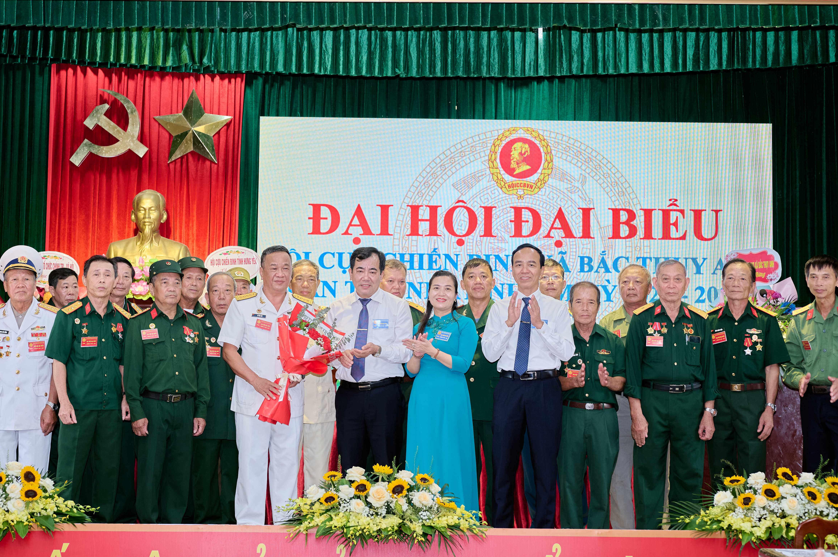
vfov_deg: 20.9
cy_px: 249
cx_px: 364
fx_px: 1512
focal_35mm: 65
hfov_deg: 30.9
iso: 500
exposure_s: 1/160
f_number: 3.2
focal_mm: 50
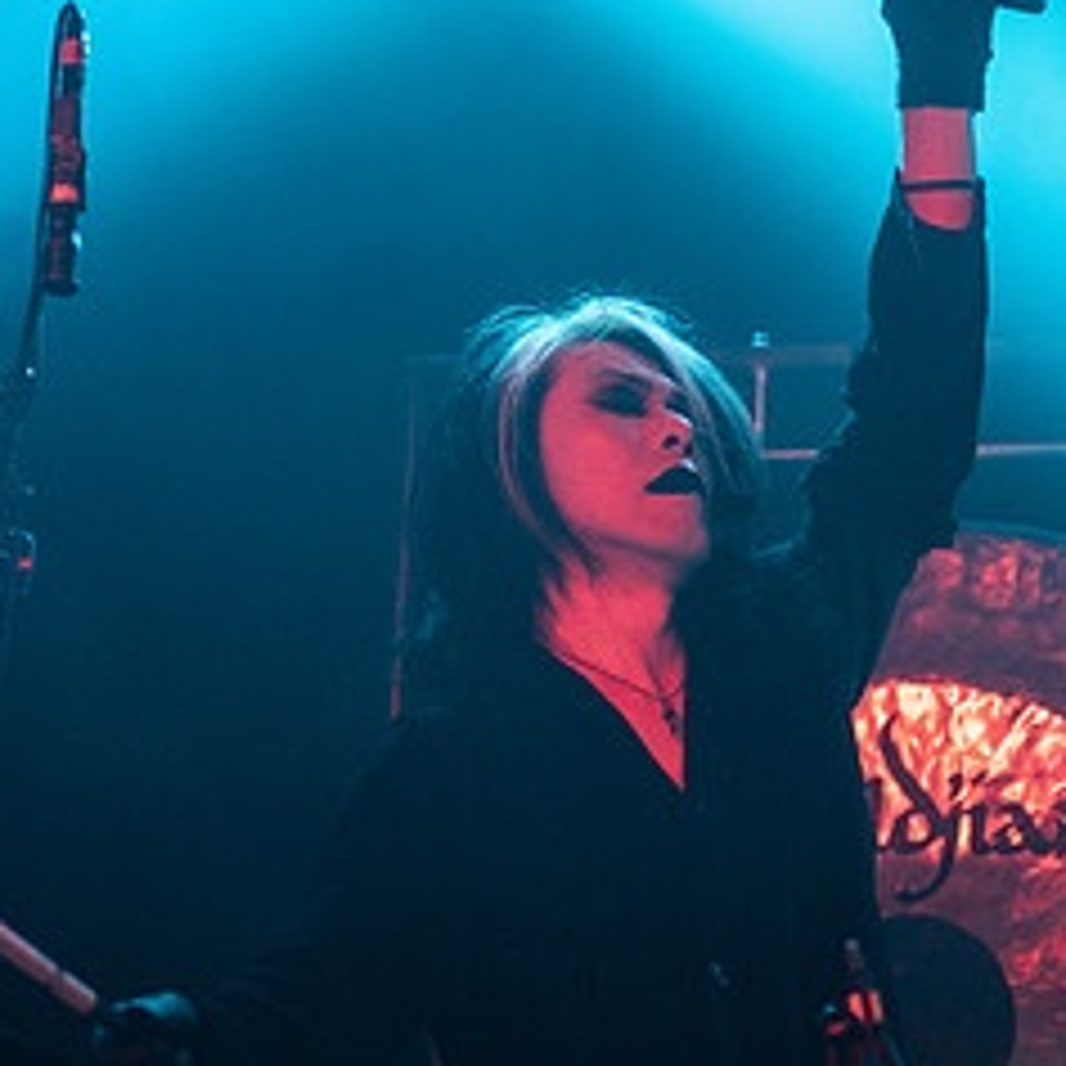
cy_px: 679
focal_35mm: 129
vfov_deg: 13.5
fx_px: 4494
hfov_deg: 13.5
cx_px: 670
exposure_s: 1/320
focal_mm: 80
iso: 3200
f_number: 3.2
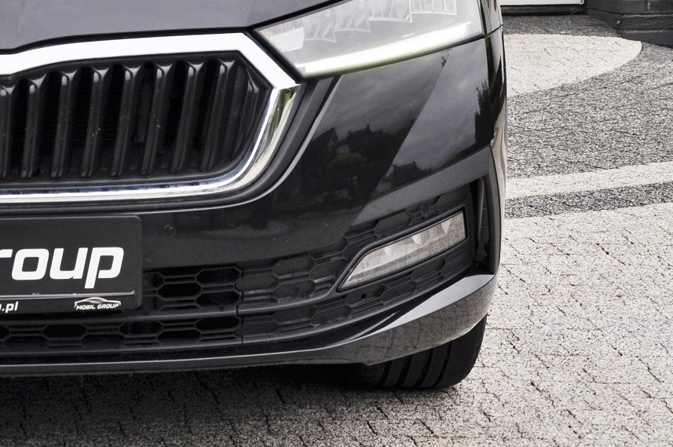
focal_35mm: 173
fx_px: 3230
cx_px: -38
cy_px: -34
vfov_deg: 7.9
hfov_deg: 11.7
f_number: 9
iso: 250
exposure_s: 1/320
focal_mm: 52
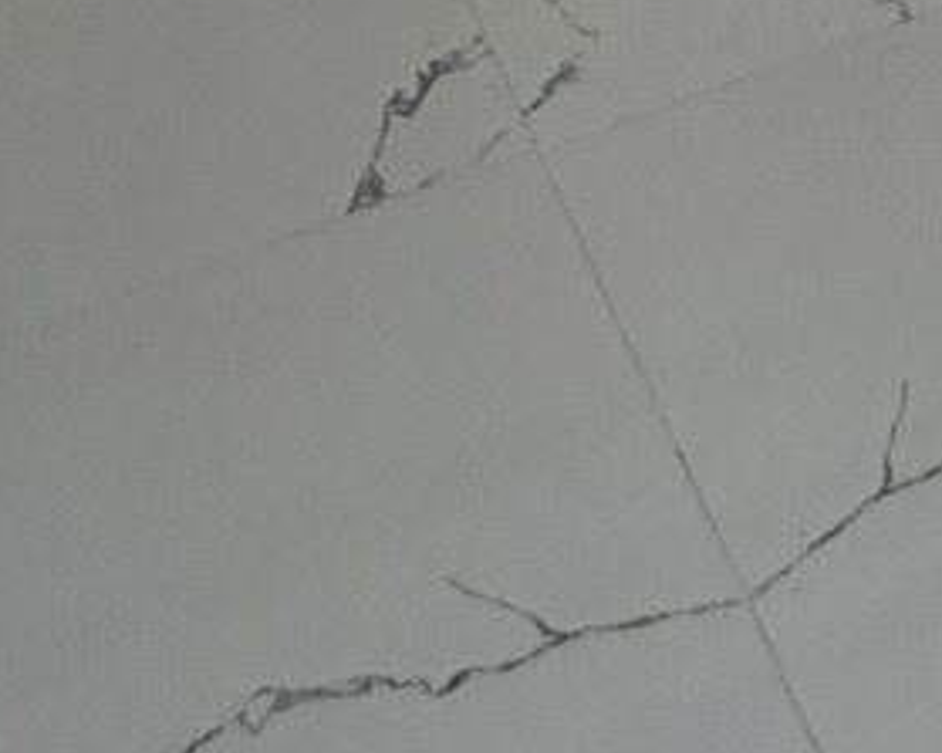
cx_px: 1590
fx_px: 2620
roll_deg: +0.0
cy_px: -1405
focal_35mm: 94
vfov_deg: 11.3
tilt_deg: -1.6
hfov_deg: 17.4
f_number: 2.2
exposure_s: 1/99
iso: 80
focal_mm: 2.22
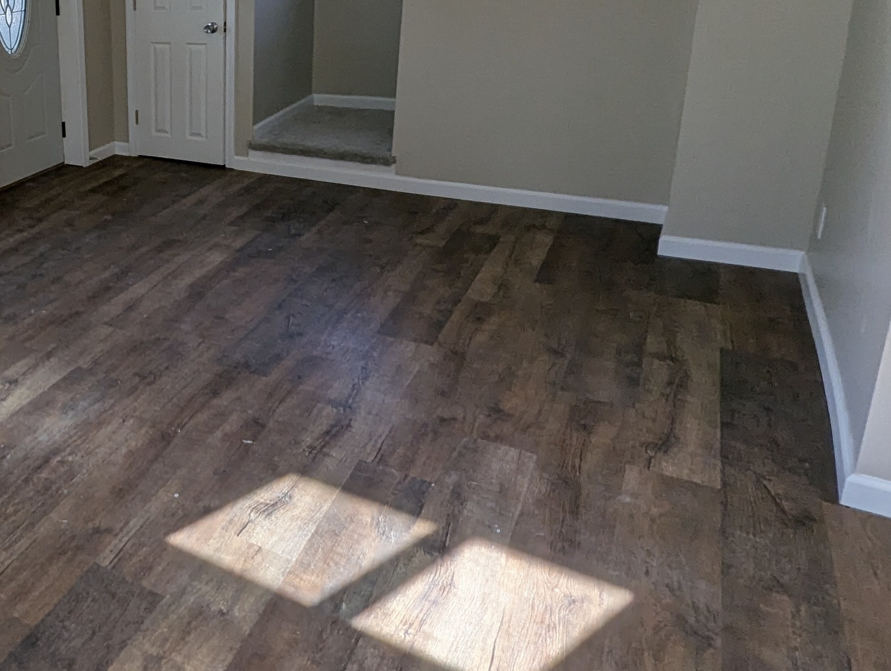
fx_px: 747
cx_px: -4
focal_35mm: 29
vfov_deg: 46.8
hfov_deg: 49.8
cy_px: 177
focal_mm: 1.95
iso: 48
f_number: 2.2
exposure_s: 1/132
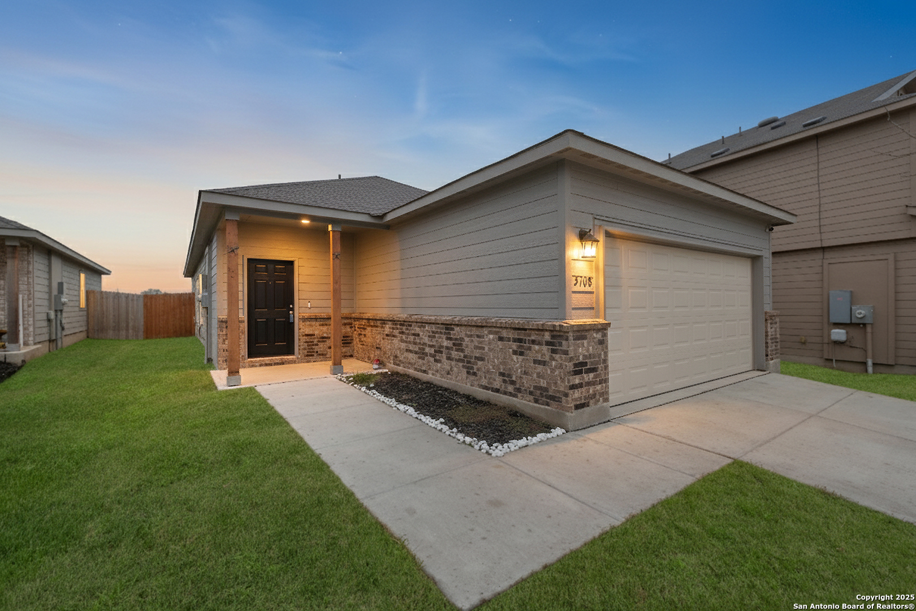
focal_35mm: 15
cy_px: 306
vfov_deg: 77.3
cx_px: 458
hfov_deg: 100.4
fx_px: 382
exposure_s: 1/100
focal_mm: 10
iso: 320
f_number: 7.1
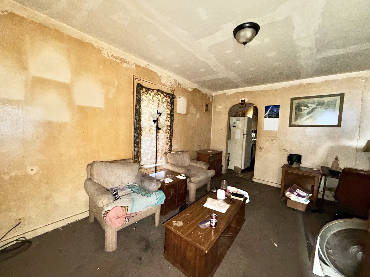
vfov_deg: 85.7
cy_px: 138
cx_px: 185
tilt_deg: -3.6
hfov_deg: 102.1
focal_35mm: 14
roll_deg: -1.9
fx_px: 150
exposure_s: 1/36
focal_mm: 2.22
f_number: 2.2
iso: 250
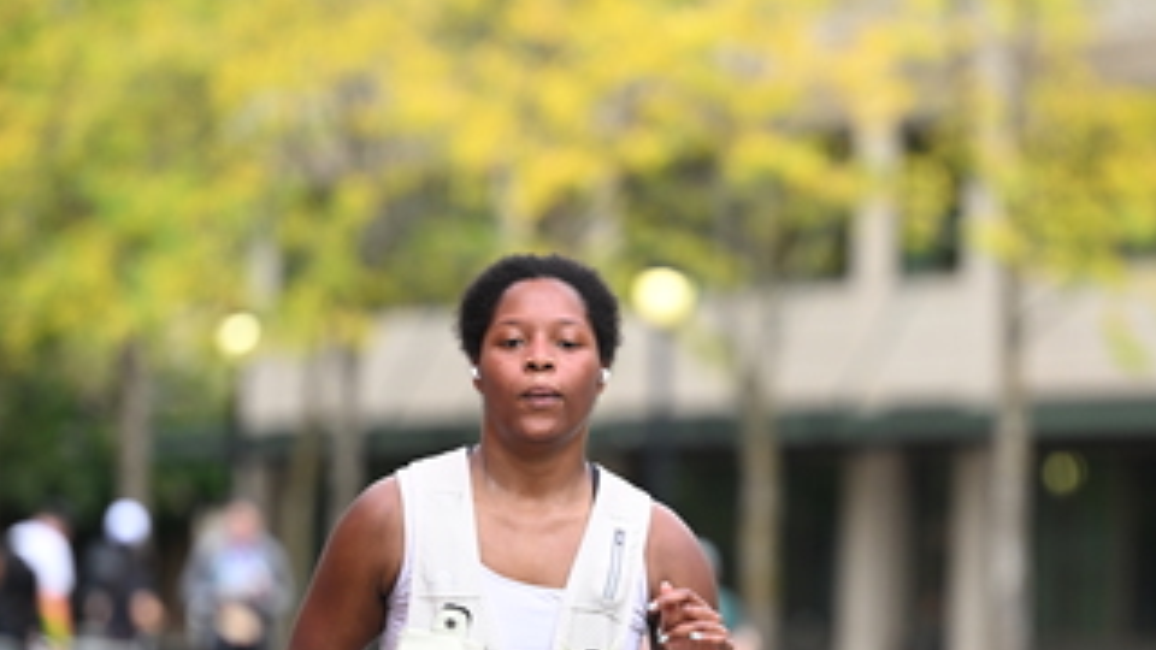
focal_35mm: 261
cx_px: 659
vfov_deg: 4.7
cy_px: 513
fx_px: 8000
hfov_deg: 8.3
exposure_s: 1/1600
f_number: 2.8
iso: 640
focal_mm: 145
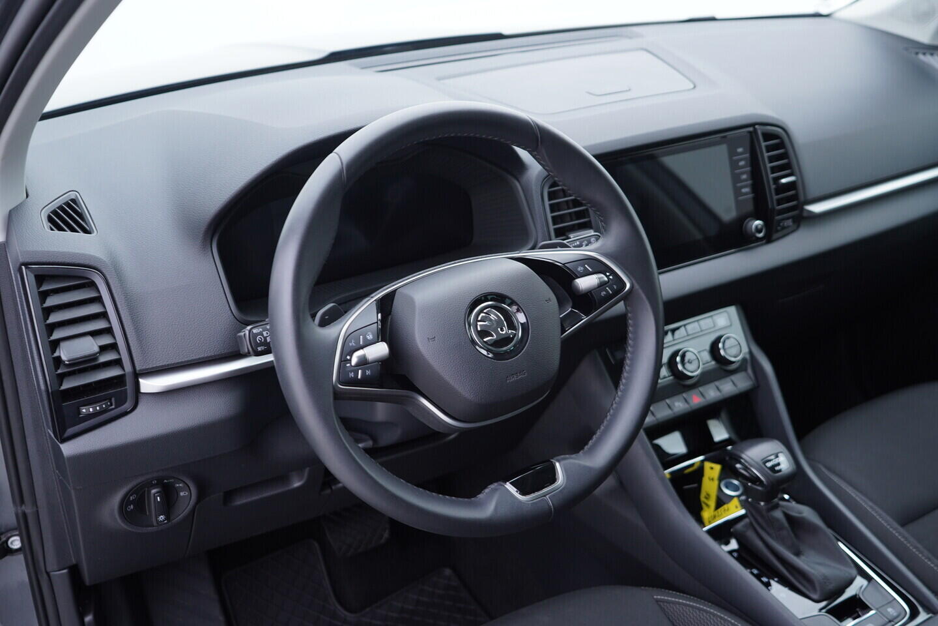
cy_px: 313
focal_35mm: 36
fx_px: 938
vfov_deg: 36.9
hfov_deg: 53.1
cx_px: 469
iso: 200
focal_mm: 24
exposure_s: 1/40
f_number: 2.8
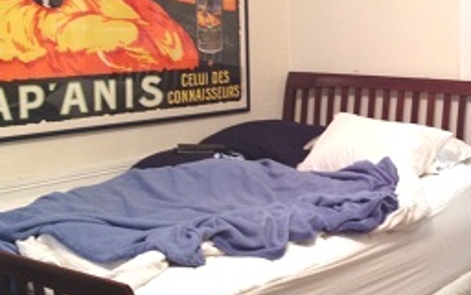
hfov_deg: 27.8
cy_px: 111
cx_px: 431
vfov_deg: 18.3
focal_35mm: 71
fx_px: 911
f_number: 2.4
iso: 160
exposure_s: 1/20
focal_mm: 4.28
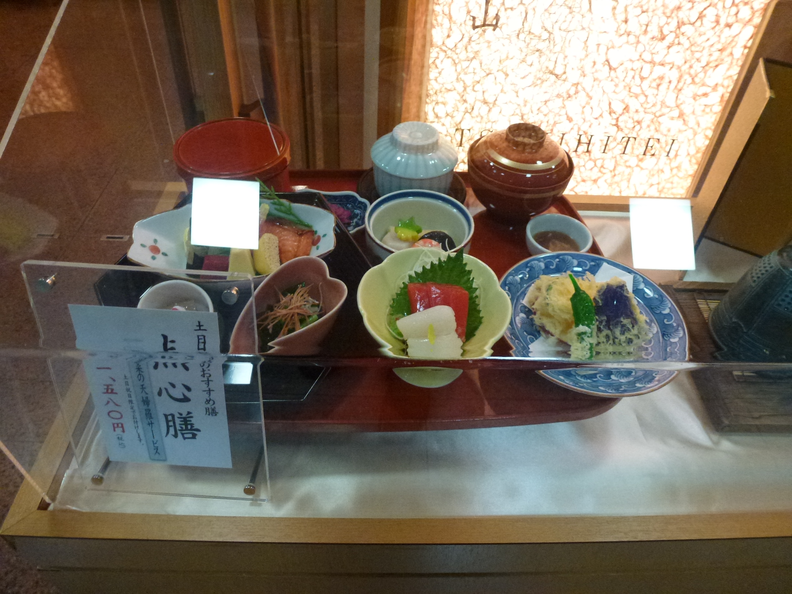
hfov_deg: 71.6
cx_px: 396
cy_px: 297
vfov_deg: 56.8
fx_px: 549
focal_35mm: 24
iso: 400
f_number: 3.3
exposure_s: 1/50
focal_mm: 4.3
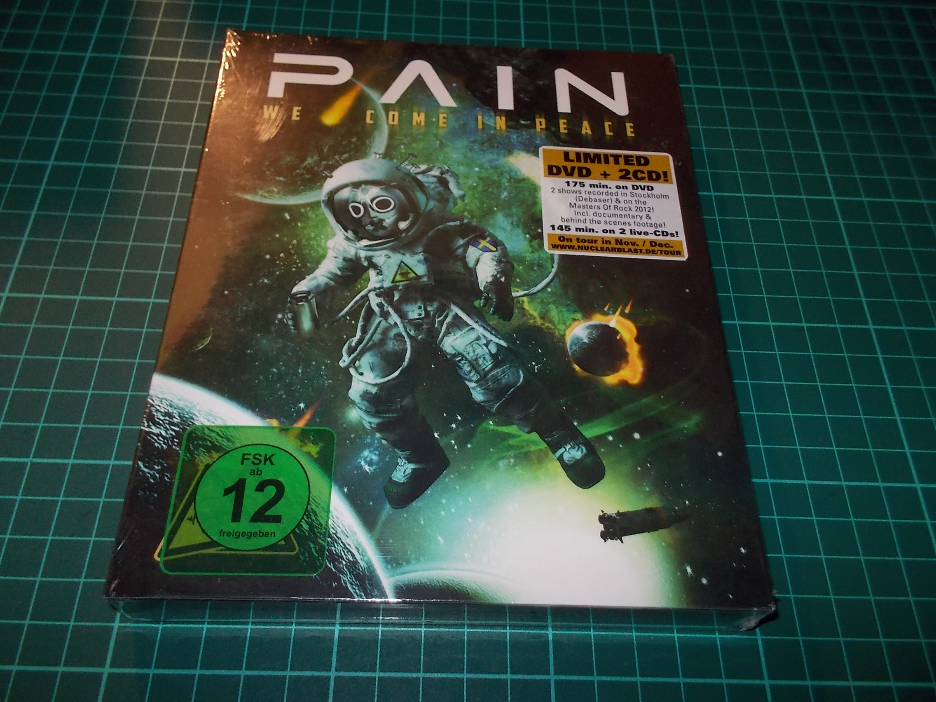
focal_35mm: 29
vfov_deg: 48.2
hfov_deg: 61.7
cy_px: 351
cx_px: 468
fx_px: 784
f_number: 3.3
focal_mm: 4.1
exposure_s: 1/30
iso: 200
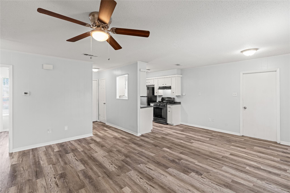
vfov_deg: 73.7
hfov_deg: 96.8
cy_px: 96
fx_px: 129
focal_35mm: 16
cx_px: 145
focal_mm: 16
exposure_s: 1/30
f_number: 8
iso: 800
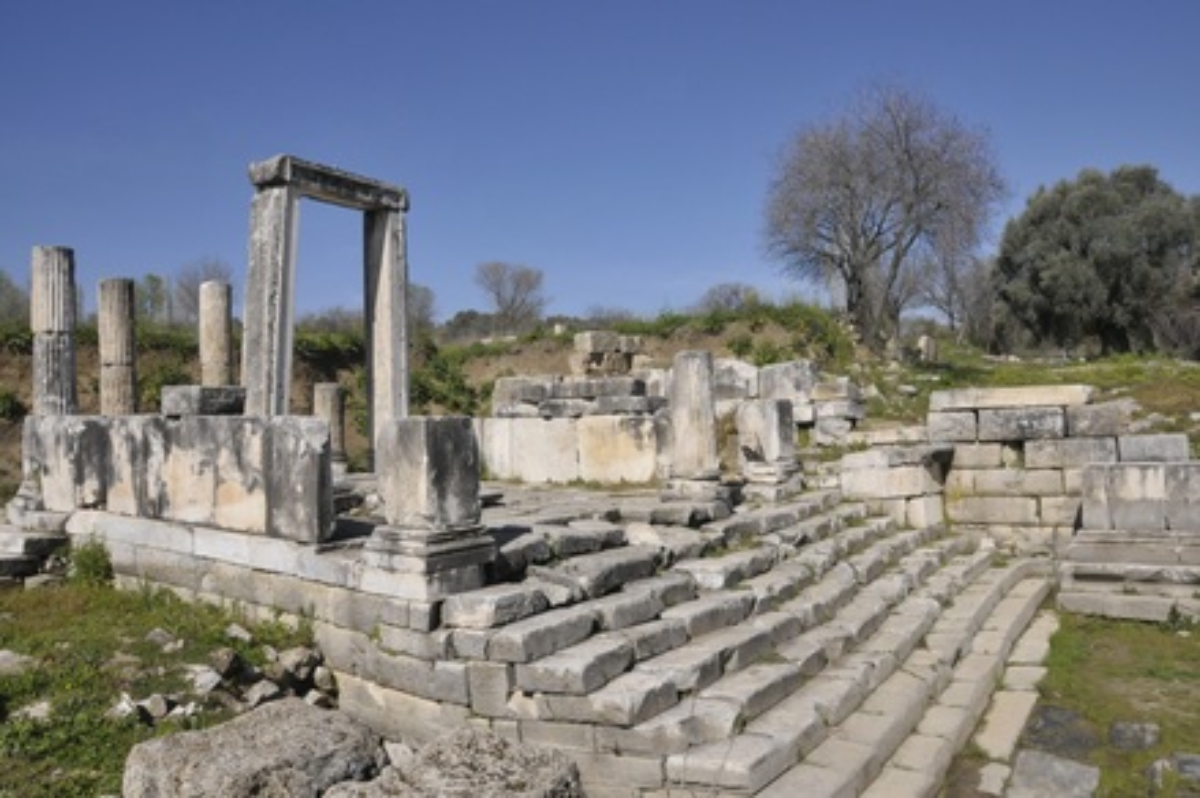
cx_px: 600
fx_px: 899
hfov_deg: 67.4
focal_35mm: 27
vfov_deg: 47.9
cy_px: 399
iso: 800
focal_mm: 18
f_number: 16
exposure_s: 1/1000
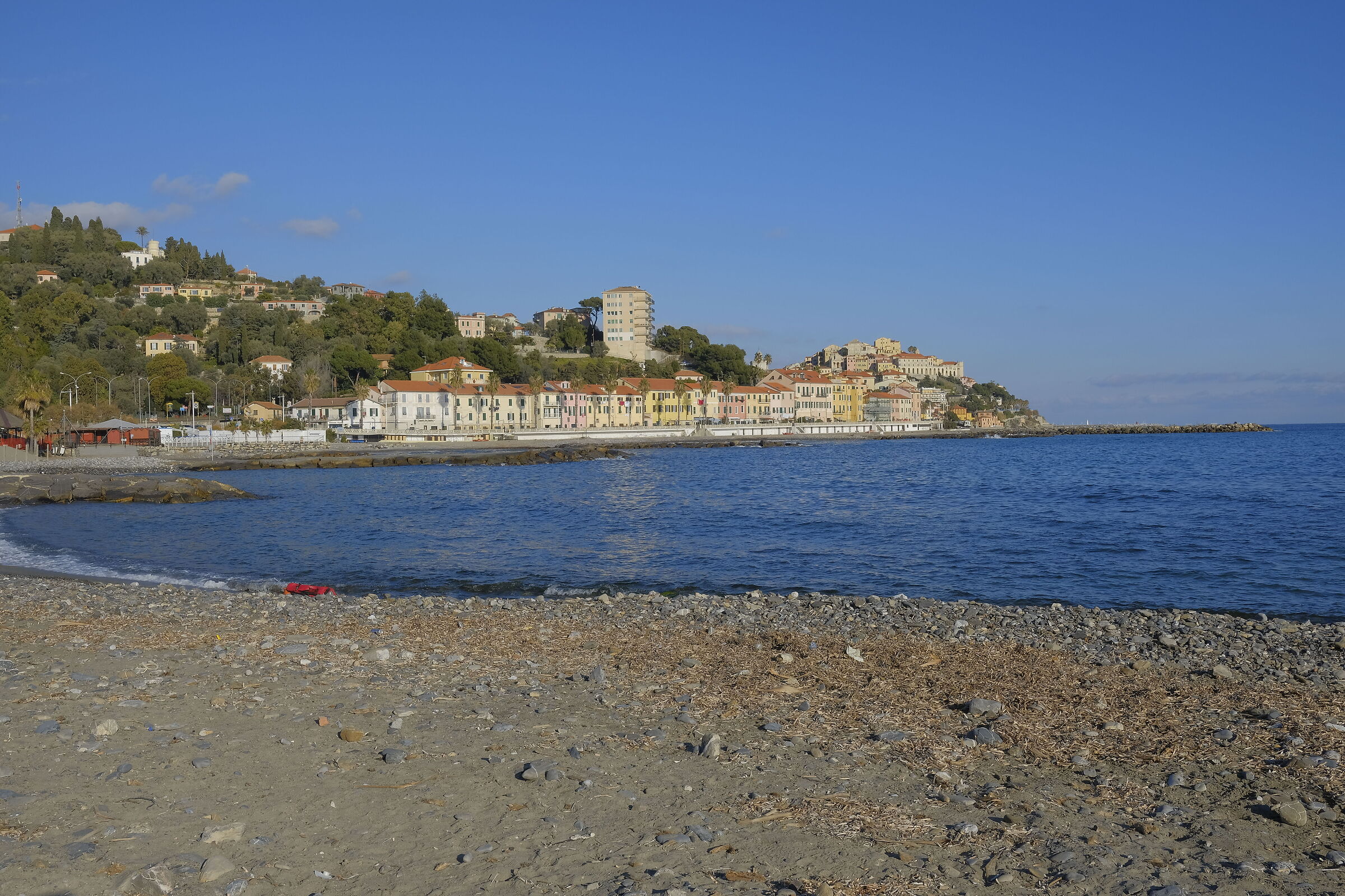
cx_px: 672
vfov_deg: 37.9
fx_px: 1308
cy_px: 448
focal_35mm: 35
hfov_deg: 54.4
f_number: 11
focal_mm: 23
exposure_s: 1/350
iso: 200
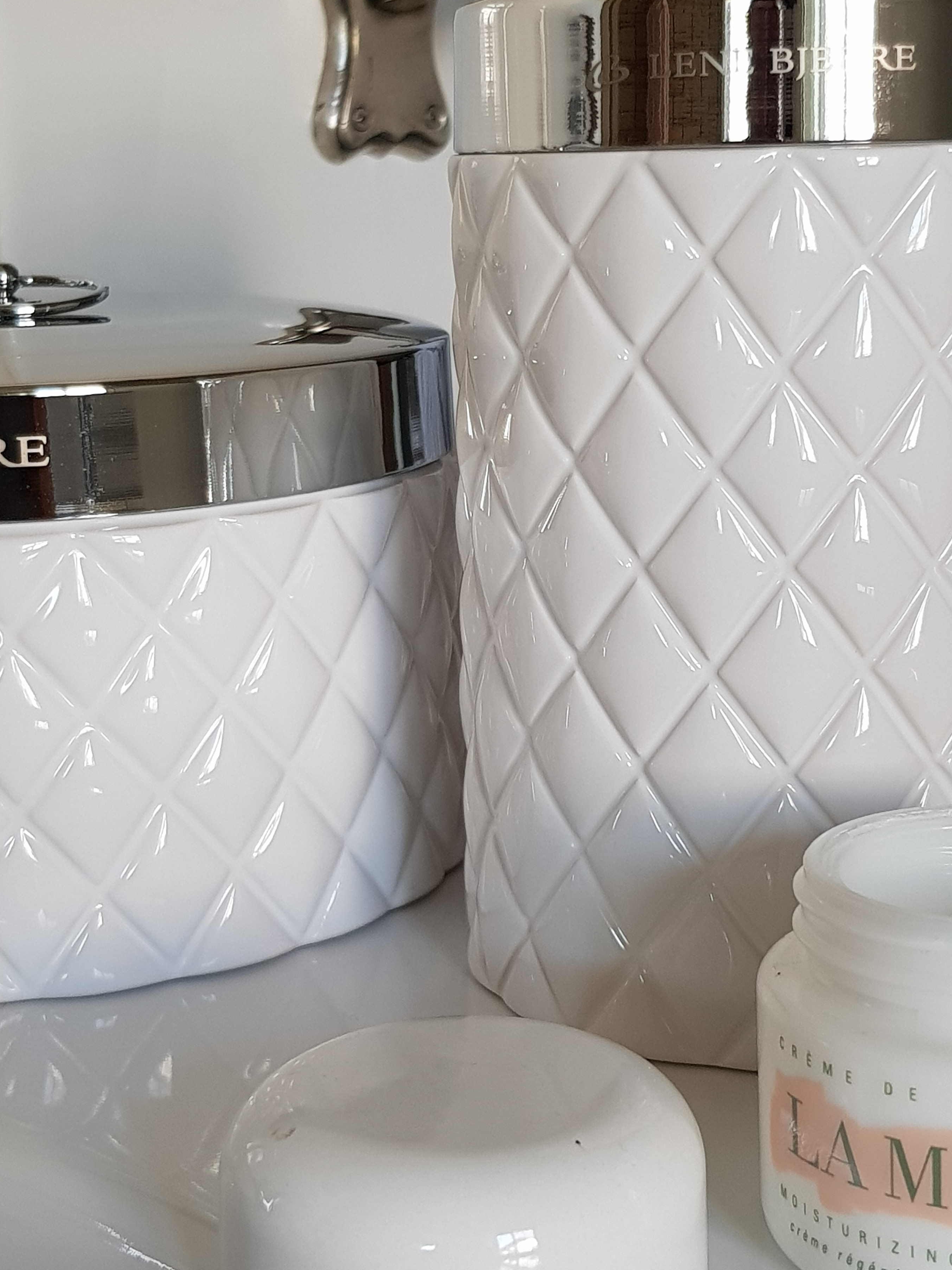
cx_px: 517
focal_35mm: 29
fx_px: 1063
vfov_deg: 61.5
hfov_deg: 48.2
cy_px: 575
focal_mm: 4.2
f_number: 1.7
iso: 100
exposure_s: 1/50
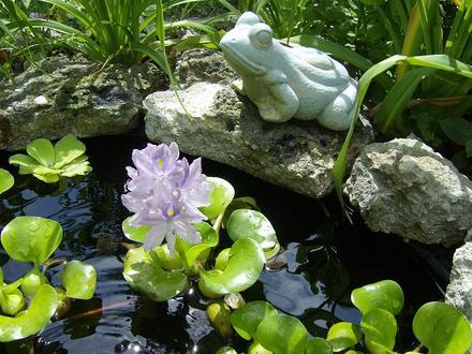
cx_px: 236
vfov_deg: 39.7
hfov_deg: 51.4
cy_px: 177
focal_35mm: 36
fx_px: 491
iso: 100
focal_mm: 6
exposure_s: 1/366
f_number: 4.7
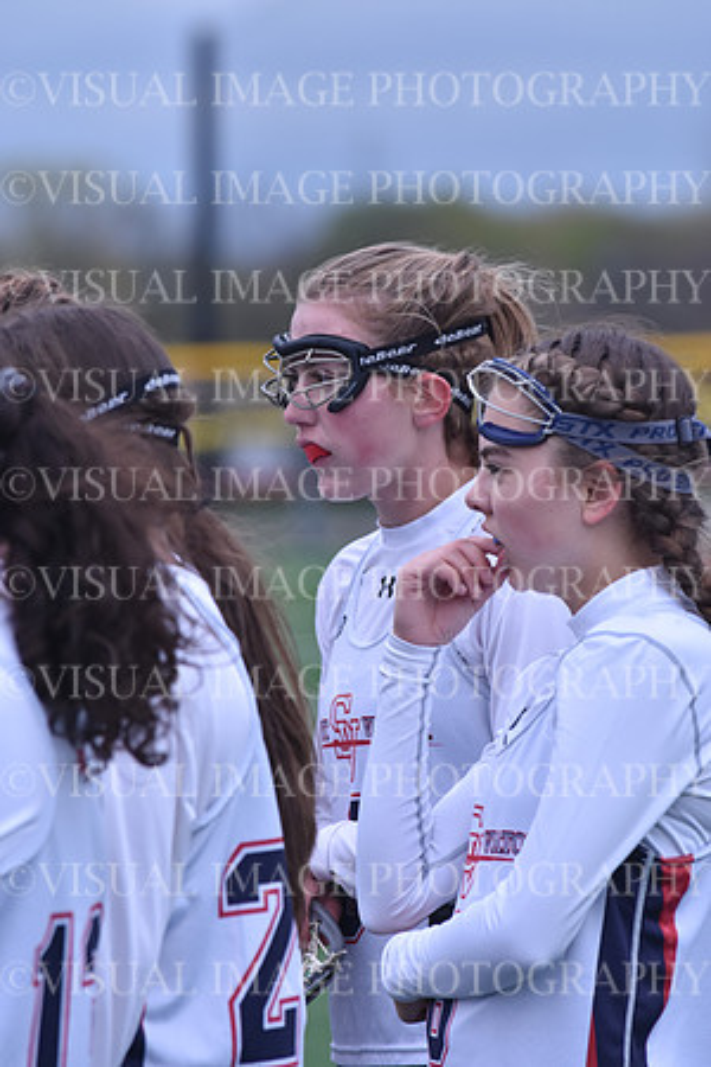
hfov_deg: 4.6
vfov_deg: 6.9
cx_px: 356
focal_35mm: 300
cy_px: 534
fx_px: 8887
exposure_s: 1/1000
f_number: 5
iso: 500
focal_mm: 200
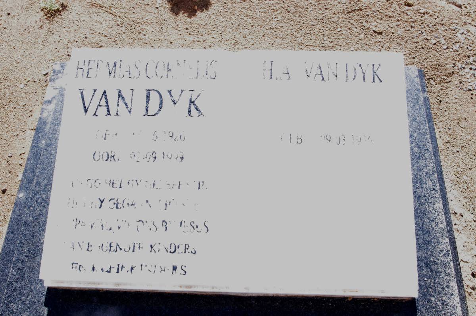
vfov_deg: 31.8
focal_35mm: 42
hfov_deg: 46.4
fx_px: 555
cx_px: 238
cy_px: 158
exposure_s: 1/125
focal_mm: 28.13
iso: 800
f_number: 11
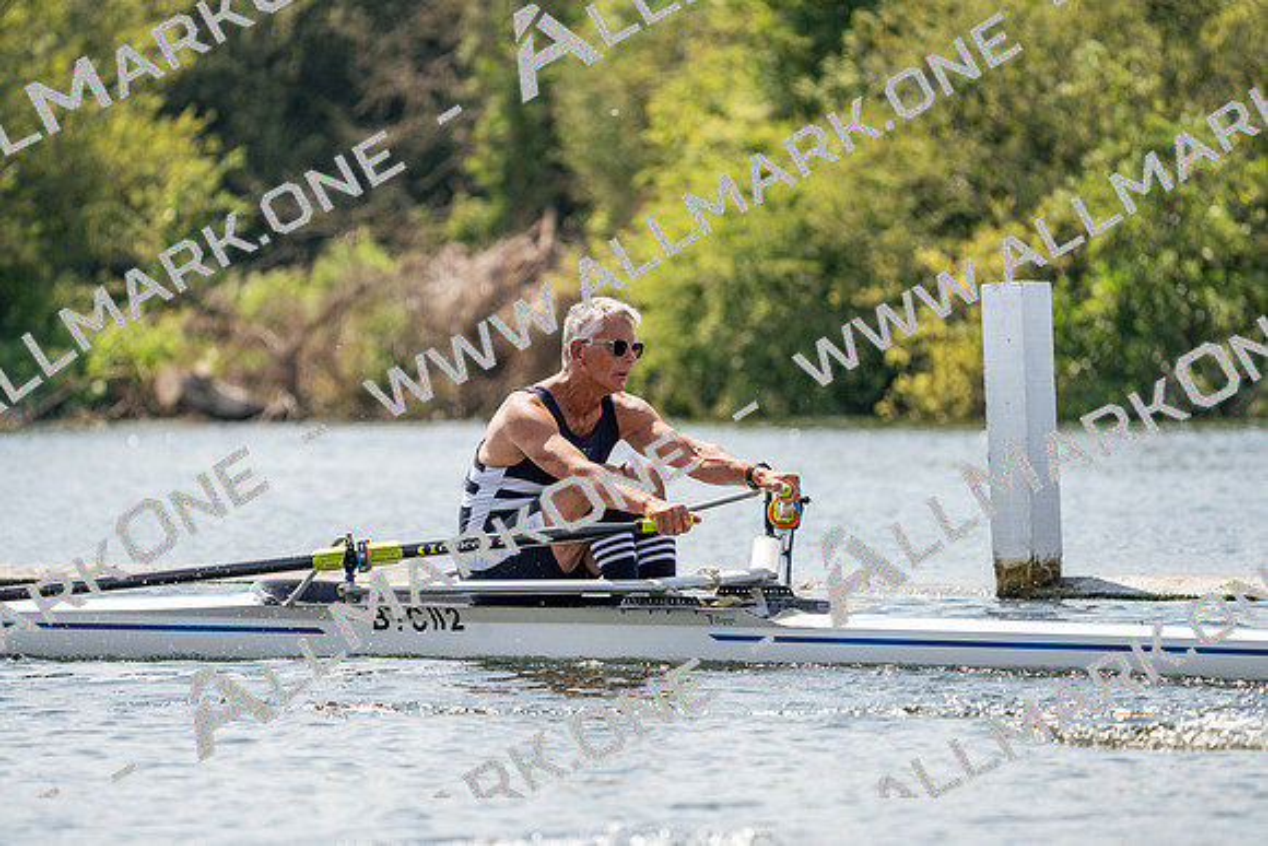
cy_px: 423
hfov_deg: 7.0
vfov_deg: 4.7
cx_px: 634
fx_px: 10322
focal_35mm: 293
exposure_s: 1/1600
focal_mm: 293
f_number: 5.6
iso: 250
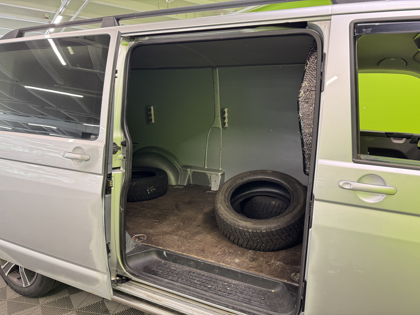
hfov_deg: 71.6
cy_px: 158
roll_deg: -0.2
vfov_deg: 56.8
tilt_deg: -9.7
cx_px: 210
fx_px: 291
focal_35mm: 24
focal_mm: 6.76
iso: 200
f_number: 1.78
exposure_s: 1/50
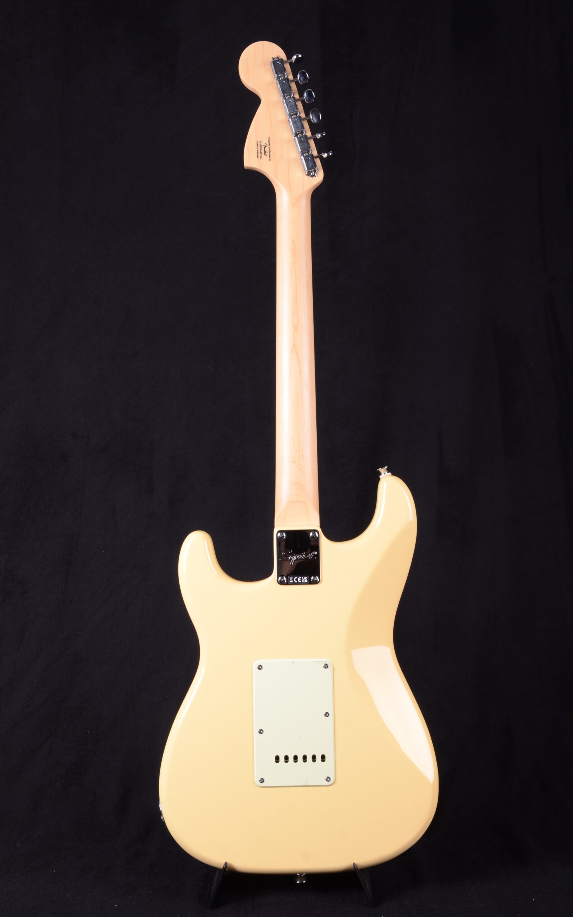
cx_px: 299
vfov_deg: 41.1
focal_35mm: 49
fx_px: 1225
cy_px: 458
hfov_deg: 26.3
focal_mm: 32
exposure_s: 1/200
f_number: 13
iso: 200
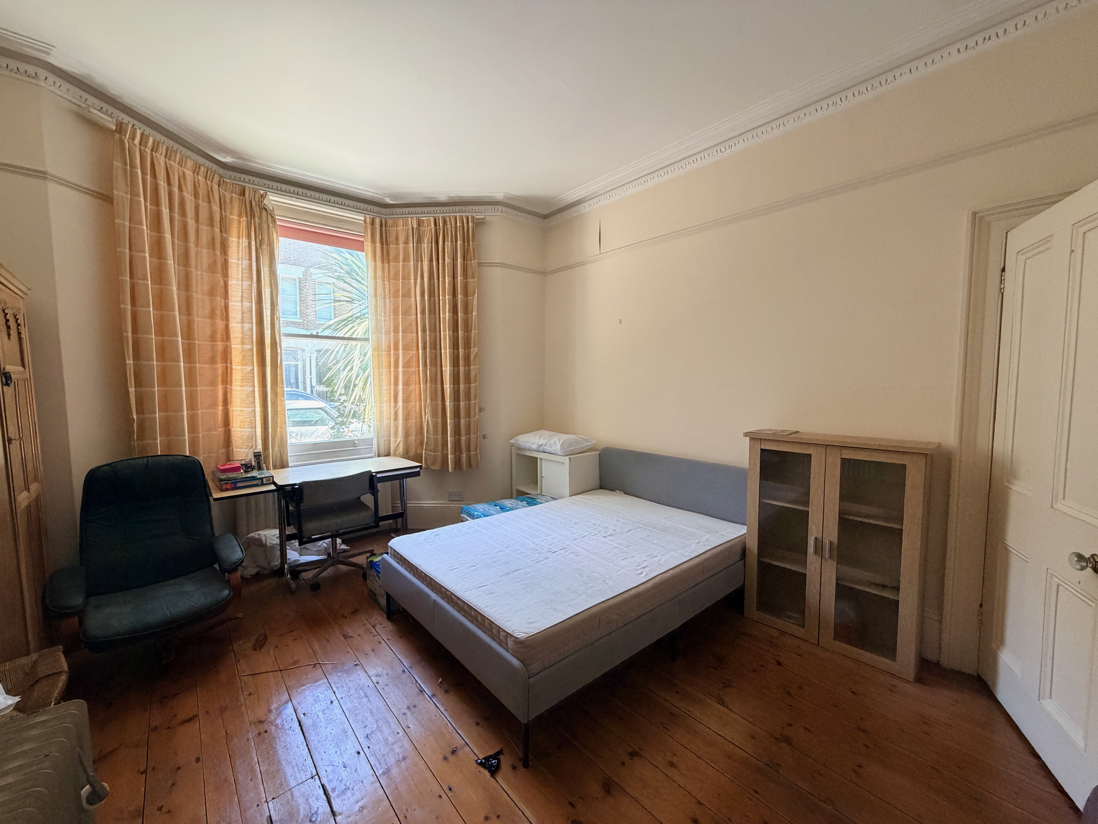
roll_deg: -0.2
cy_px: 412
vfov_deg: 85.7
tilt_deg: -3.5
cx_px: 549
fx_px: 444
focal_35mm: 14
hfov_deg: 102.1
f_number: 2.2
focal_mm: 2.22
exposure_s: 1/92
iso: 320
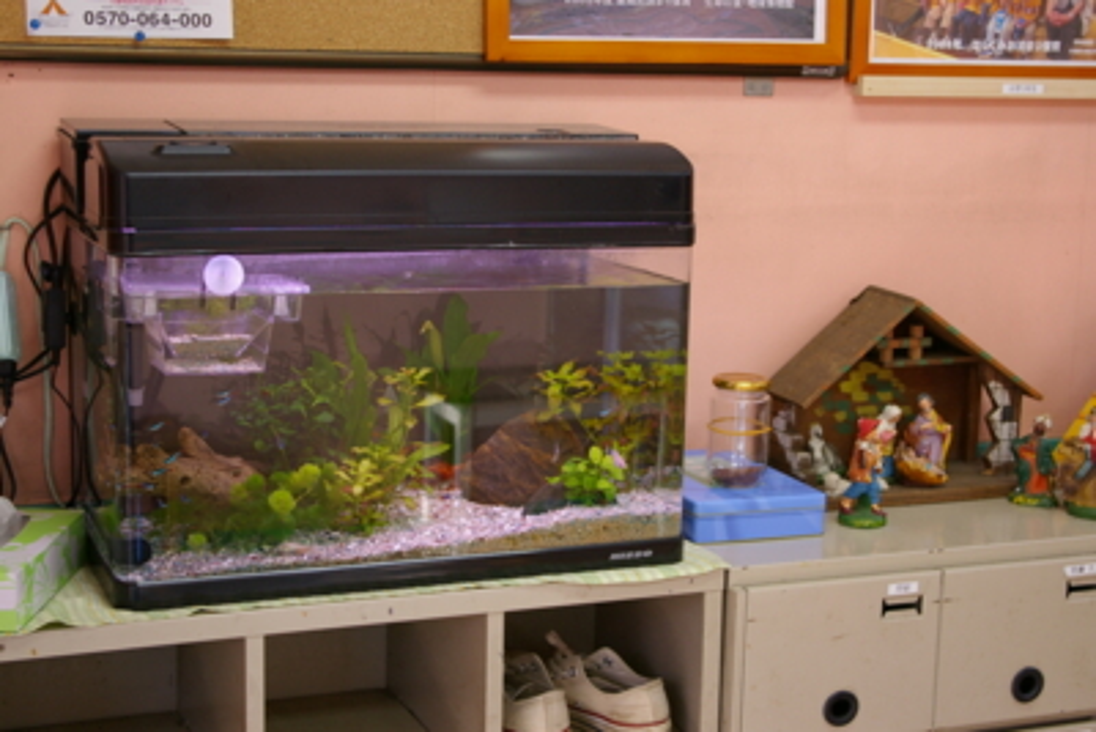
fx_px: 1827
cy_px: 366
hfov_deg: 33.4
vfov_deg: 22.6
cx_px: 548
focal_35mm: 60
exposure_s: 1/30
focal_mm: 40
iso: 400
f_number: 4.5
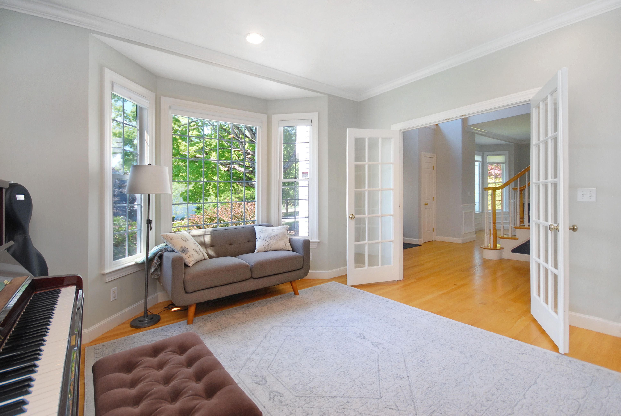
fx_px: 259
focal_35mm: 15
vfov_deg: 77.5
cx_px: 310
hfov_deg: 100.3
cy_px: 208
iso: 400
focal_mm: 10
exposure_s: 1/60
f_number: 5
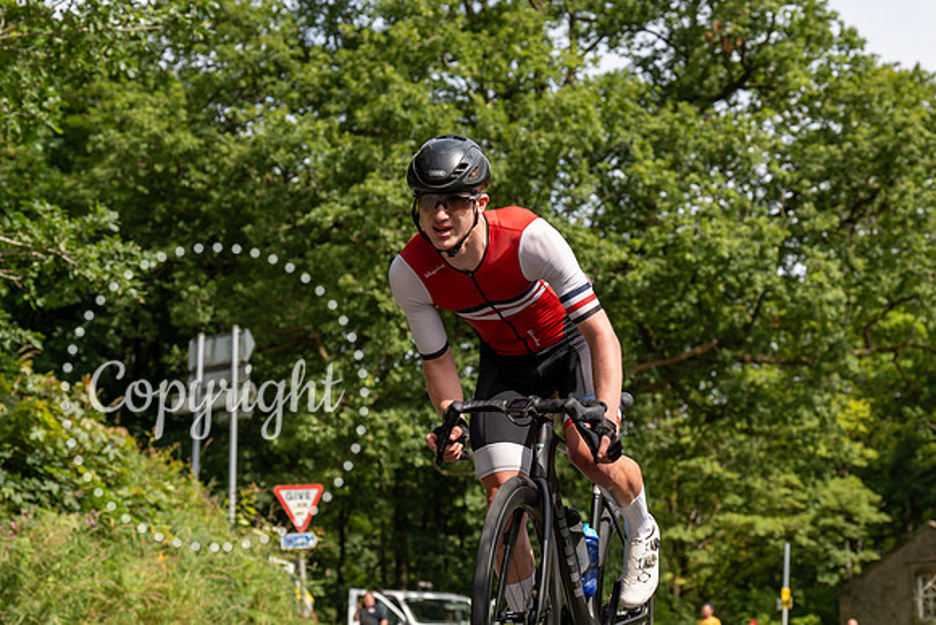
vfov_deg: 16.3
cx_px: 559
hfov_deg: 24.3
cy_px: 252
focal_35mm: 84
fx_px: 2172
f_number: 5
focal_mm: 70
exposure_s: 1/1000
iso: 200
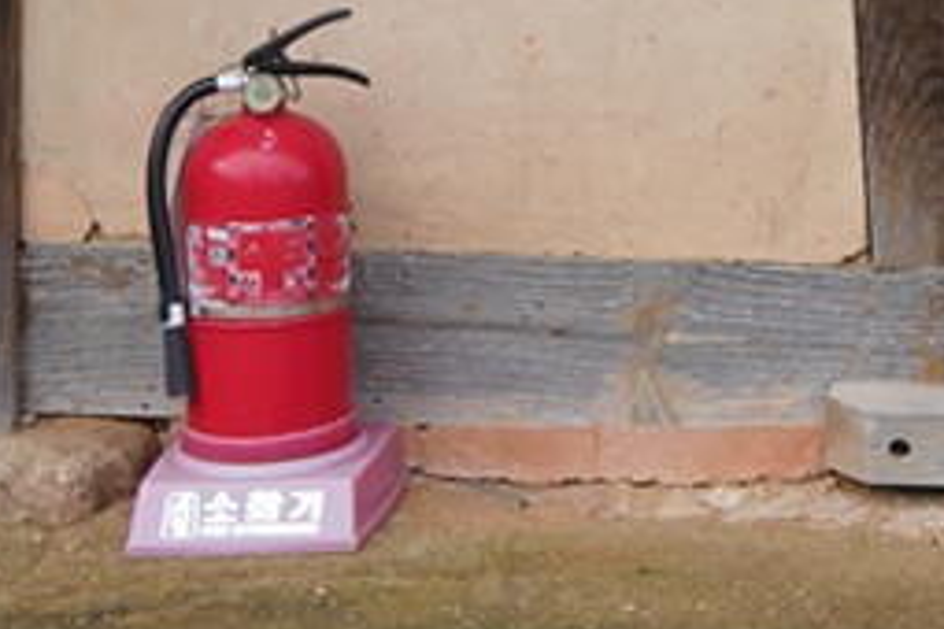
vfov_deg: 4.8
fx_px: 7211
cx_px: 2173
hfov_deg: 7.1
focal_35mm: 275
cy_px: -1302
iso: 200
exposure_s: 1/80
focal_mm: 35
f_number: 9
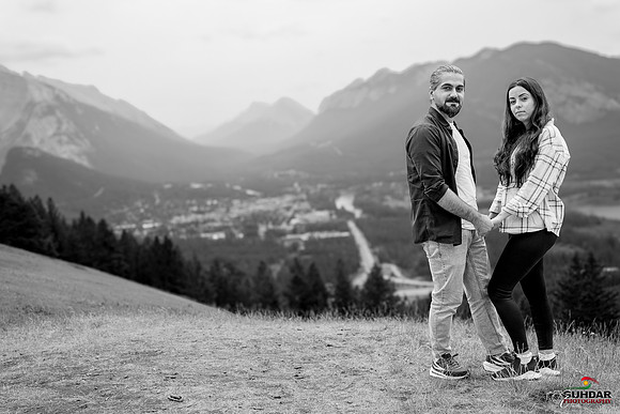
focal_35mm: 35
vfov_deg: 37.9
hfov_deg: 54.4
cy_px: 207
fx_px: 603
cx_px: 310
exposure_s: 1/2500
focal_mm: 35
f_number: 3.5
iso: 200
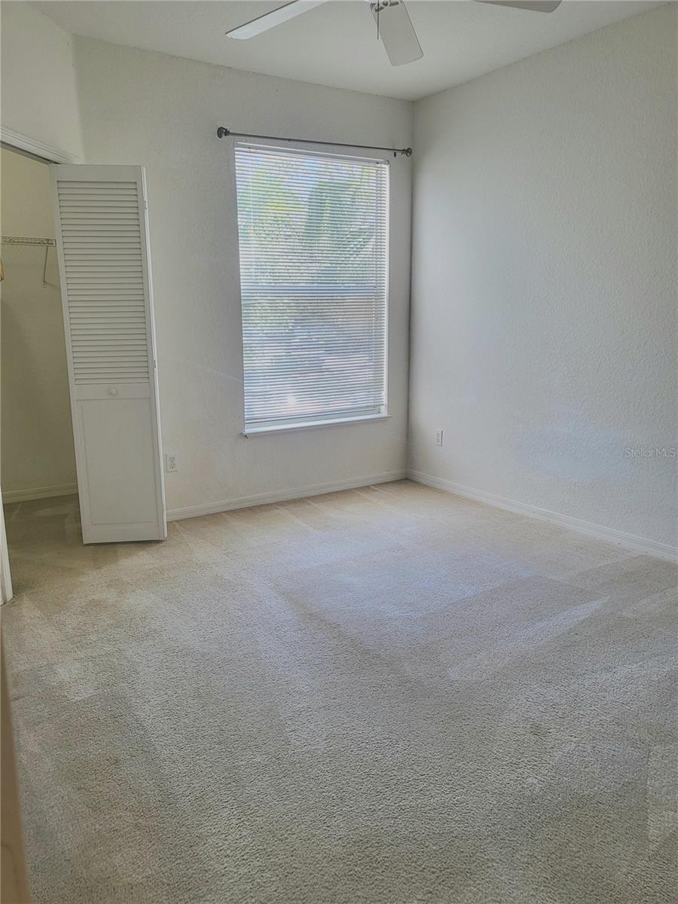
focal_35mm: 26
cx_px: 339
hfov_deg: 53.1
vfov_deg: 67.3
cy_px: 452
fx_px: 679
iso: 64
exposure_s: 1/120
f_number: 1.8
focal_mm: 4.25
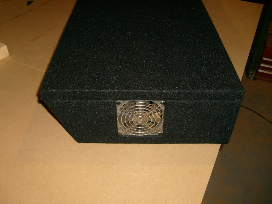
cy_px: 102
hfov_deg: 52.6
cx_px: 136
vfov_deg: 40.7
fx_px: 275
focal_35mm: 35
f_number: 2.8
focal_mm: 5.8
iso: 100
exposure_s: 1/45
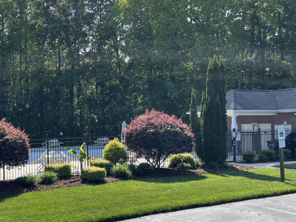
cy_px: 118
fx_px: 376
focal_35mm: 44
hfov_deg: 42.3
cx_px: 96
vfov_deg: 32.9
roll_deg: +0.9
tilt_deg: +0.4
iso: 32
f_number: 1.6
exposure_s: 1/1742
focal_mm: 4.2
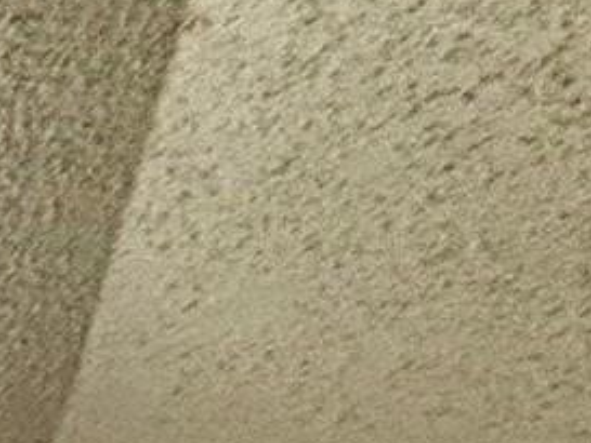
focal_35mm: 105
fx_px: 1793
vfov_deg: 10.3
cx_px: -1548
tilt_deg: -0.4
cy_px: 1320
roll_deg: -0.5
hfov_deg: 9.2
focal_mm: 2.22
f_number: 2.2
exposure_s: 1/120
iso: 200
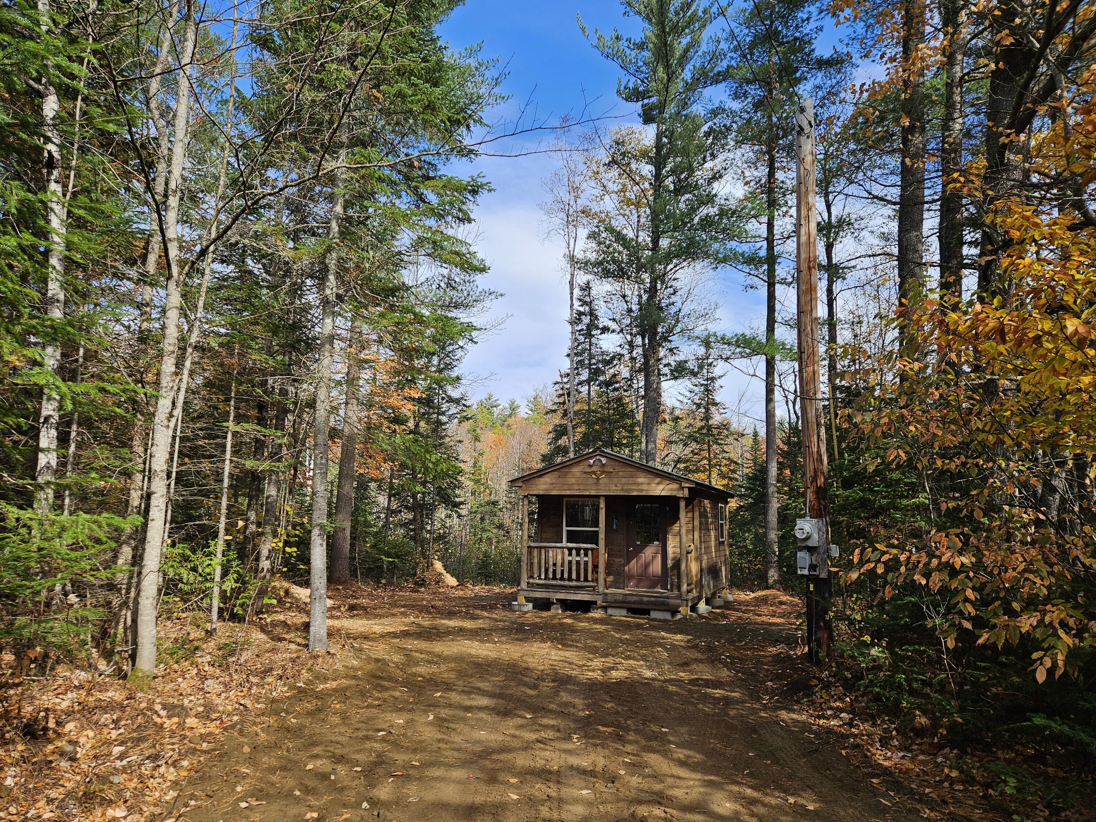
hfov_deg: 73.9
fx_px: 728
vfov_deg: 58.9
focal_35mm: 23
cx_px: 548
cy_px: 411
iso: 25
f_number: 1.8
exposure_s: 1/1167
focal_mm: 5.4
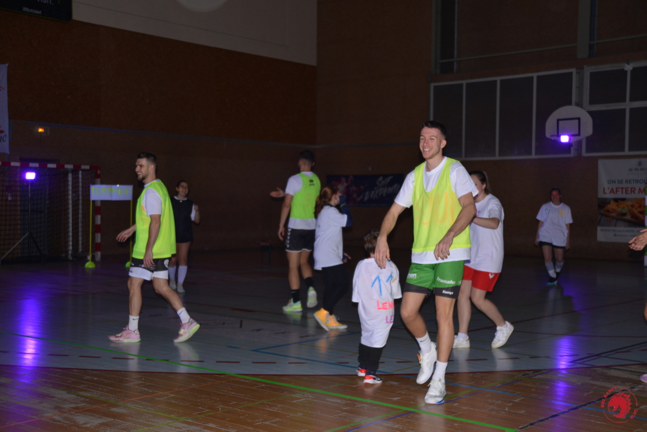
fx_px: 899
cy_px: 216
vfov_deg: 27.0
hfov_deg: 39.6
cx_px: 324
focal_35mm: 50
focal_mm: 50
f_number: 3.5
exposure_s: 1/60
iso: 800
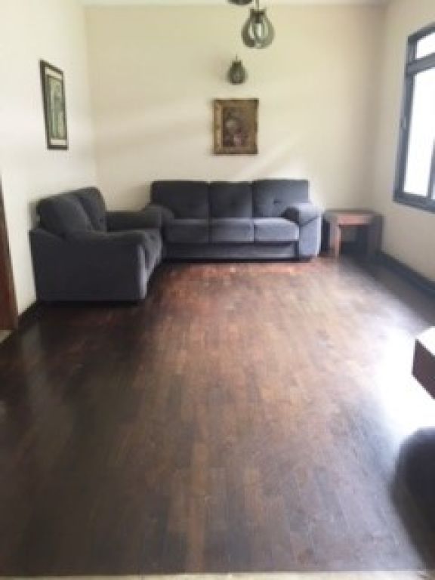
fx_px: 486
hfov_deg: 48.2
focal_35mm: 29
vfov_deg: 61.7
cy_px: 290
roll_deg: +0.0
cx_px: 218
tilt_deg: -17.1
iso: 50
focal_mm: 4.15
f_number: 2.2
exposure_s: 1/4
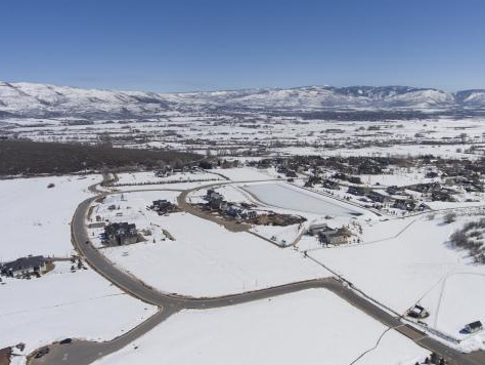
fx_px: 378
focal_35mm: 27
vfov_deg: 51.3
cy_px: 200
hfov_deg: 64.9
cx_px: 283
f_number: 2.8
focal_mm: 3.61
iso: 100
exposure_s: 1/3200
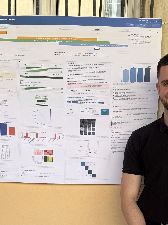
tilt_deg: -7.4
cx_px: 106
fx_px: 388
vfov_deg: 31.5
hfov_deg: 24.3
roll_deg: -2.0
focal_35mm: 60
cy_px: 172
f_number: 1.78
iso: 80
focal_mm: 6.76
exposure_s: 1/582
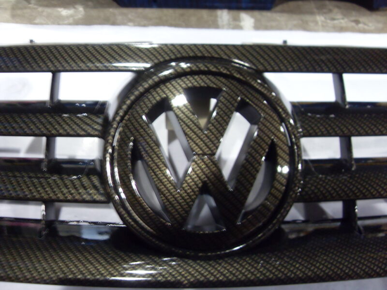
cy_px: 145
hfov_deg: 52.6
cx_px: 194
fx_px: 391
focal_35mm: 35
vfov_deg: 40.7
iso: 200
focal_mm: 6.3
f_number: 2.8
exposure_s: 1/15
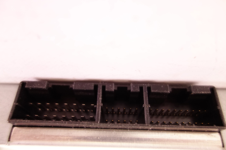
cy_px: 75
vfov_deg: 46.4
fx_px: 176
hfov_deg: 65.5
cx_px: 113
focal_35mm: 28
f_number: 1.8
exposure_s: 1/25
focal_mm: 10.4
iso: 640
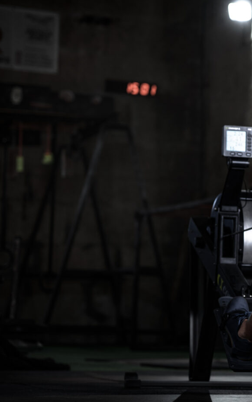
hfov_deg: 8.1
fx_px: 1768
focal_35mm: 161
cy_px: 201
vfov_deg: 13.0
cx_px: 283
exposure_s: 1/125
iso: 500
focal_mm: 105
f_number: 4
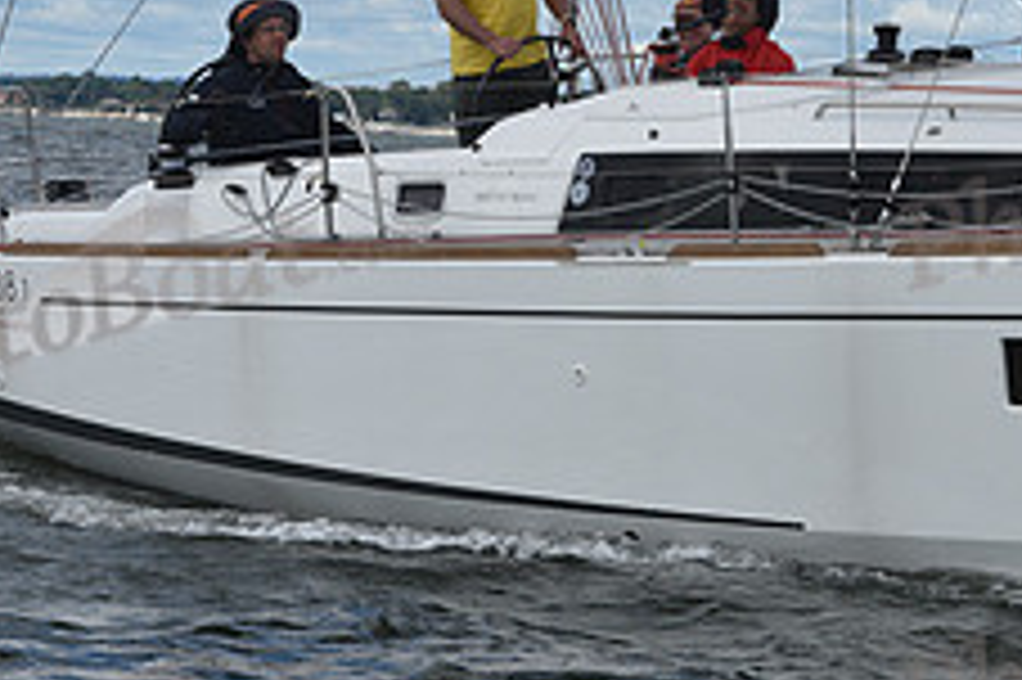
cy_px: 2
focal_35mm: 179
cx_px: 671
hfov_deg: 11.5
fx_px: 5078
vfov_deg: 7.6
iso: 250
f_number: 10
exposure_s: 1/800
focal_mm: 70
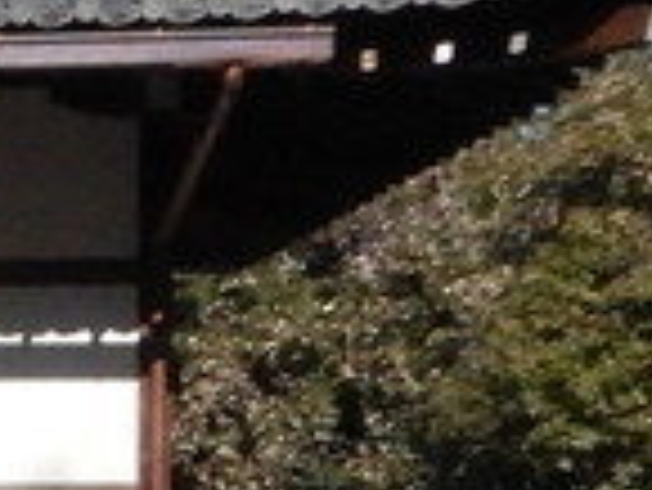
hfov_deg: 10.1
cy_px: 787
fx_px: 3186
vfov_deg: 8.6
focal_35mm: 169
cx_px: -926
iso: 800
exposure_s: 1/1250
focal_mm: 4.3
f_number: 8.2
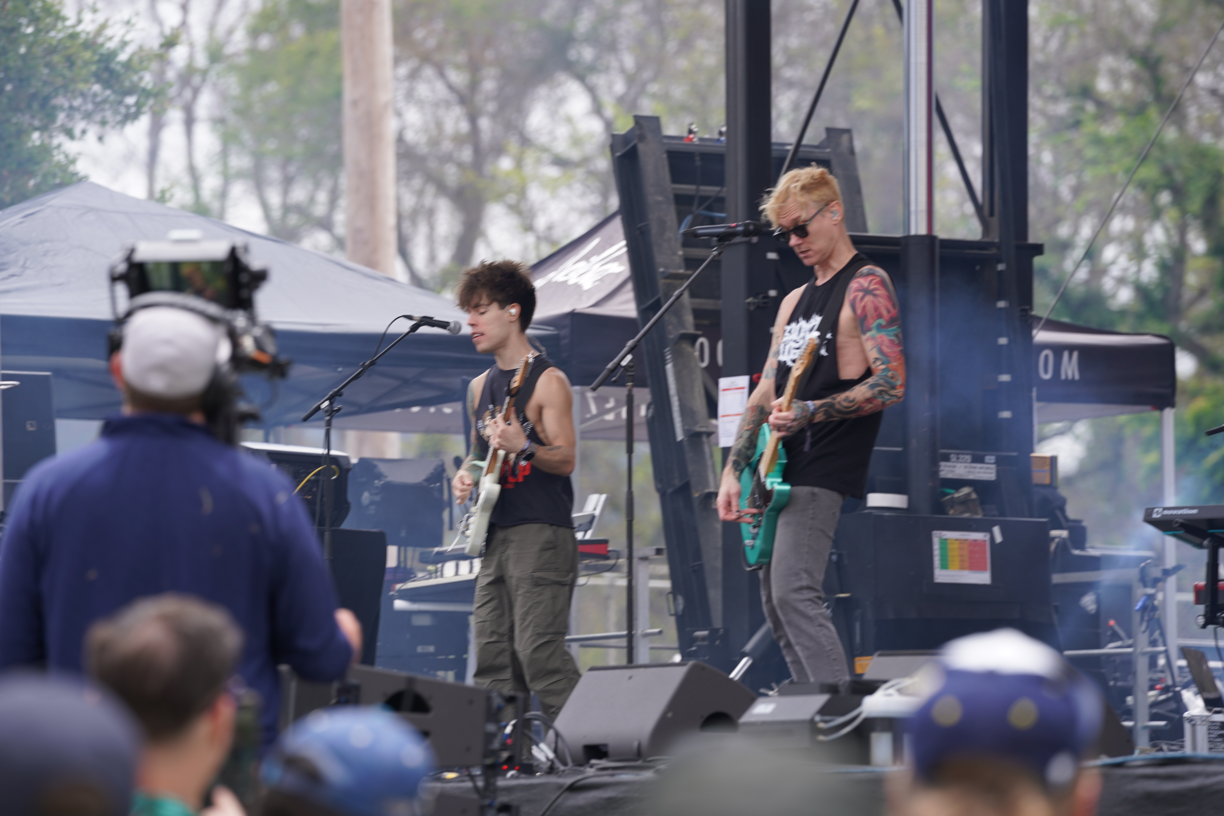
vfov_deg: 6.9
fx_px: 6799
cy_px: 408
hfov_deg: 10.3
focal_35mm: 200
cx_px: 612
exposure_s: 1/400
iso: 100
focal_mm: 200
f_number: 4
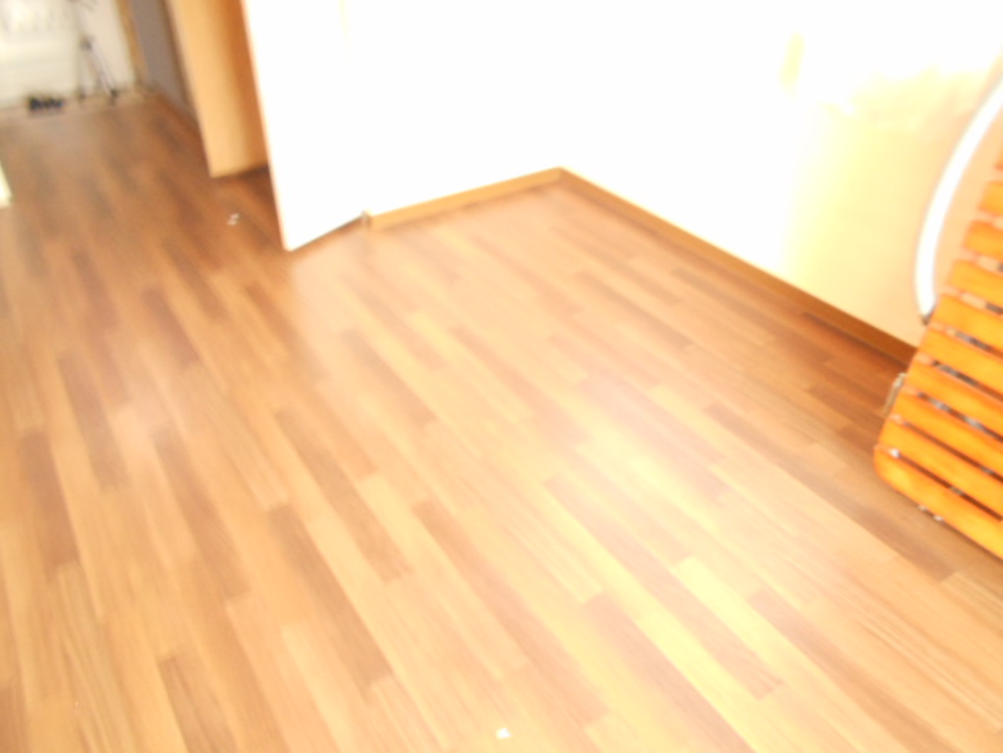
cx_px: 502
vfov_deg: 53.1
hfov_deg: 67.3
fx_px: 753
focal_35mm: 26
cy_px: 376
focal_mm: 4.6
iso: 400
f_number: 3.2
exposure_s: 1/8
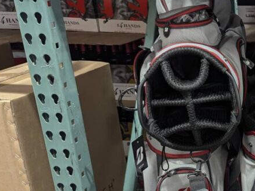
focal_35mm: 64
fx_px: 472
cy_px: 141
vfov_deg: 22.8
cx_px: 322
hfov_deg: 26.2
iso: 100
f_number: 1.85
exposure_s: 1/40
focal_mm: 6.81
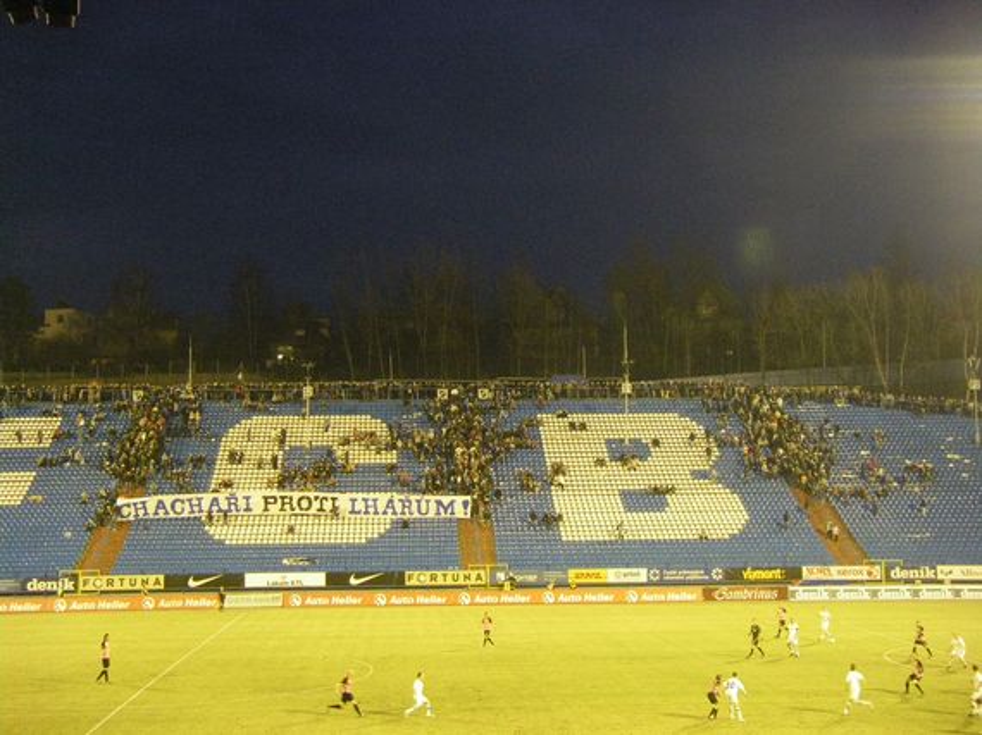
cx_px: 491
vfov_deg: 28.5
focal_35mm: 51
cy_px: 368
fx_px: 1446
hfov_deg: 37.5
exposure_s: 1/50
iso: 640
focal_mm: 8.4
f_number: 3.6
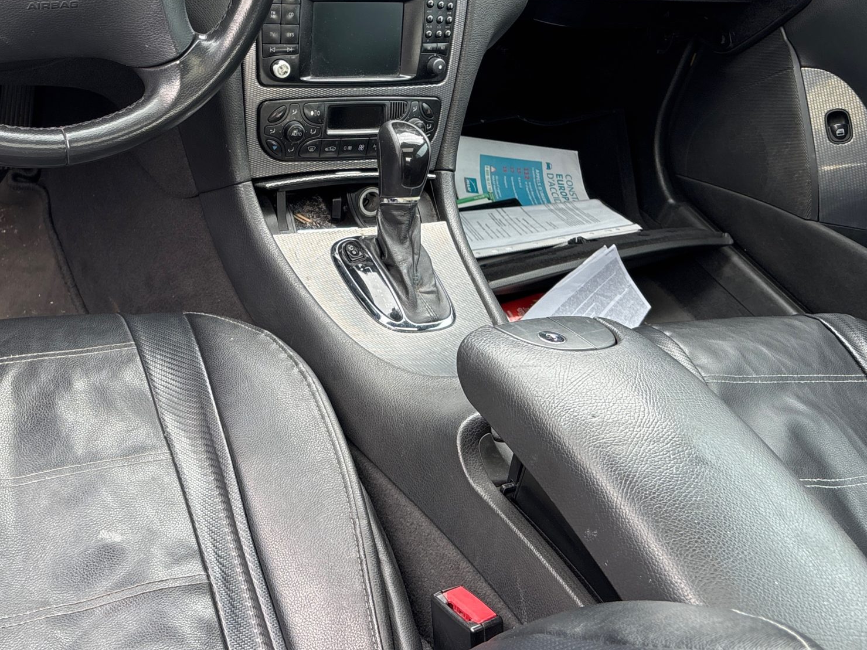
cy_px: 144
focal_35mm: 45
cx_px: 243
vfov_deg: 31.5
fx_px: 1127
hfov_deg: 41.1
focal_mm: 5.96
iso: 80
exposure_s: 1/121
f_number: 1.6
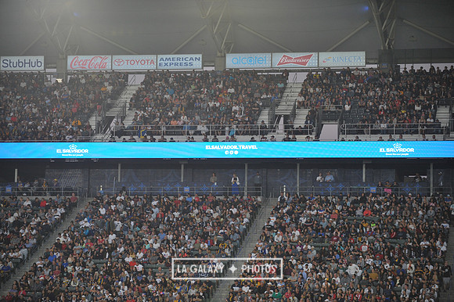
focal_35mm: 125
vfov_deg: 11.0
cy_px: 151
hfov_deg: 16.4
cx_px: 227
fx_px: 1575
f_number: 2.8
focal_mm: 125
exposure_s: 1/1000
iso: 1250
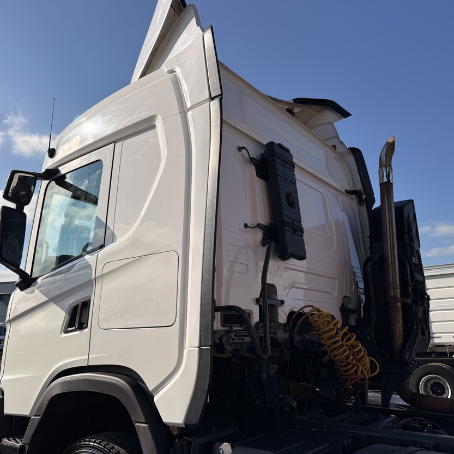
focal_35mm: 29
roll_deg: -0.1
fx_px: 430
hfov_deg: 55.6
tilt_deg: +15.2
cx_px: 228
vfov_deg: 55.6
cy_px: 226
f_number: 1.78
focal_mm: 6.76
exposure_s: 1/7353
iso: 80
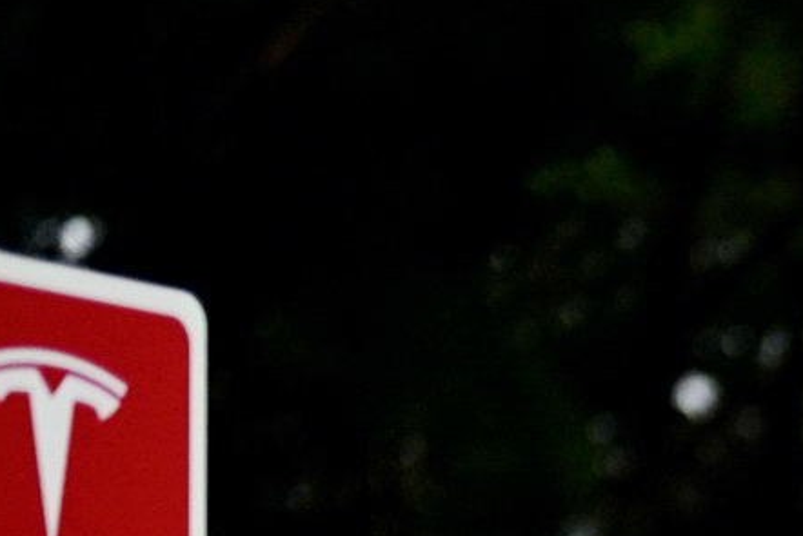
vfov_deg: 4.8
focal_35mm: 278
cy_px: 1375
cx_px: 1833
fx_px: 6203
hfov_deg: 7.0
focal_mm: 50
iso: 400
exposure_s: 1/3200
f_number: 1.2
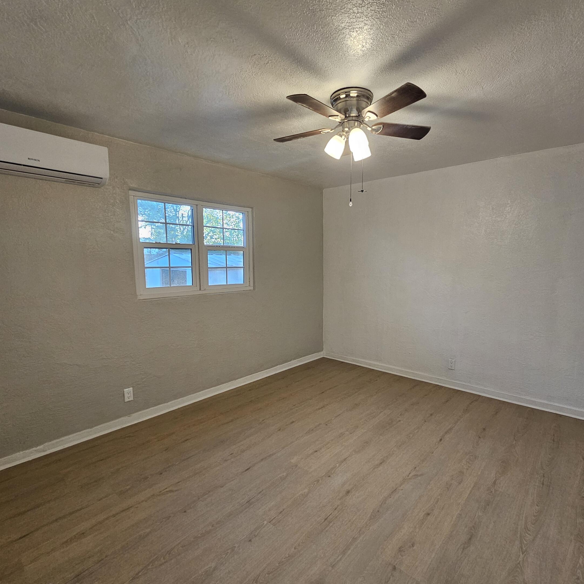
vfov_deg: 87.4
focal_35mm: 16
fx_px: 305
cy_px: 299
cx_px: 315
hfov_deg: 87.3
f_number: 2.2
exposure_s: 1/60
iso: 200
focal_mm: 2.2
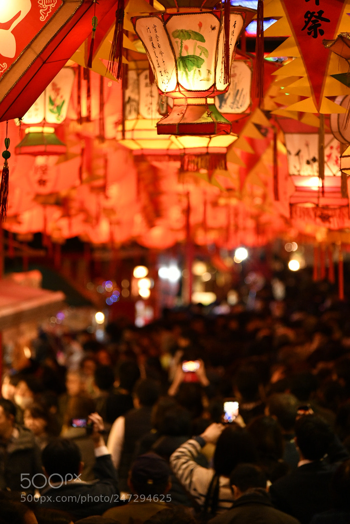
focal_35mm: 185
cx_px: 175
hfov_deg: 7.4
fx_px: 2697
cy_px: 262
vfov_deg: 11.1
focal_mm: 185
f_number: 5.3
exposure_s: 1/200
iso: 4500
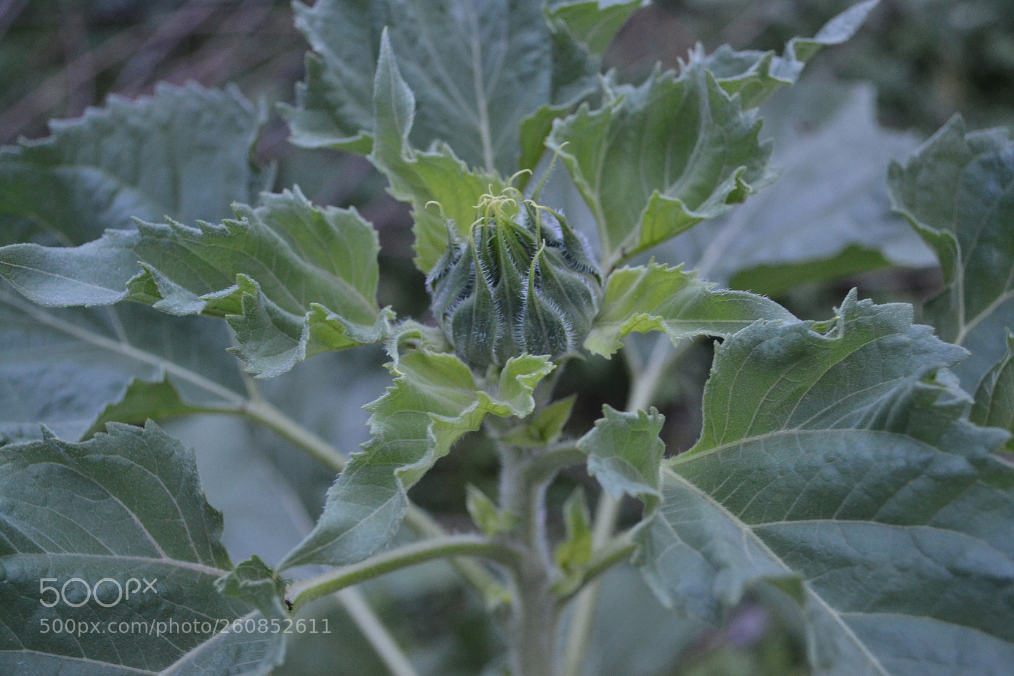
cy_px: 338
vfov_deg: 26.5
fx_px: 1436
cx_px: 507
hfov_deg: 38.9
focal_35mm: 51
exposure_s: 1/15
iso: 1600
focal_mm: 34
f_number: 5
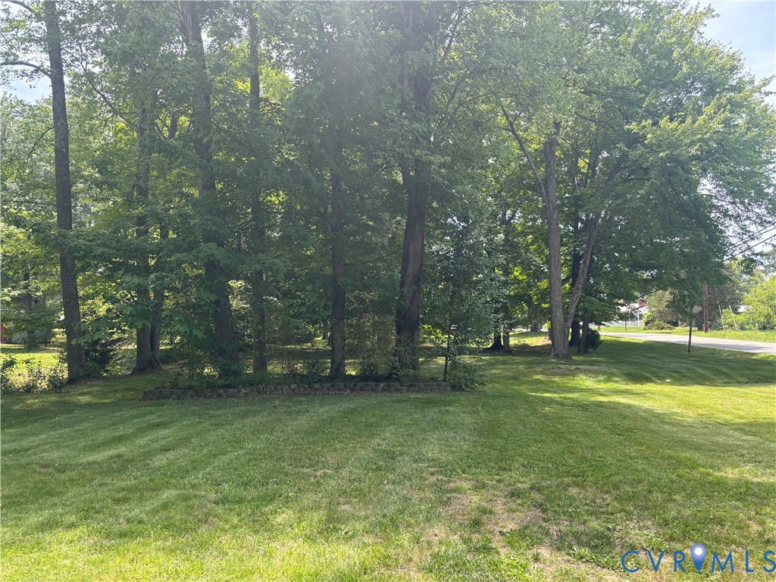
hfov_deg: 67.3
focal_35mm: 26
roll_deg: -0.2
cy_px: 291
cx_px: 388
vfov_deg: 53.1
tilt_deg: +3.0
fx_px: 583
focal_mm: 5.96
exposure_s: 1/486
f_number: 1.6
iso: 50
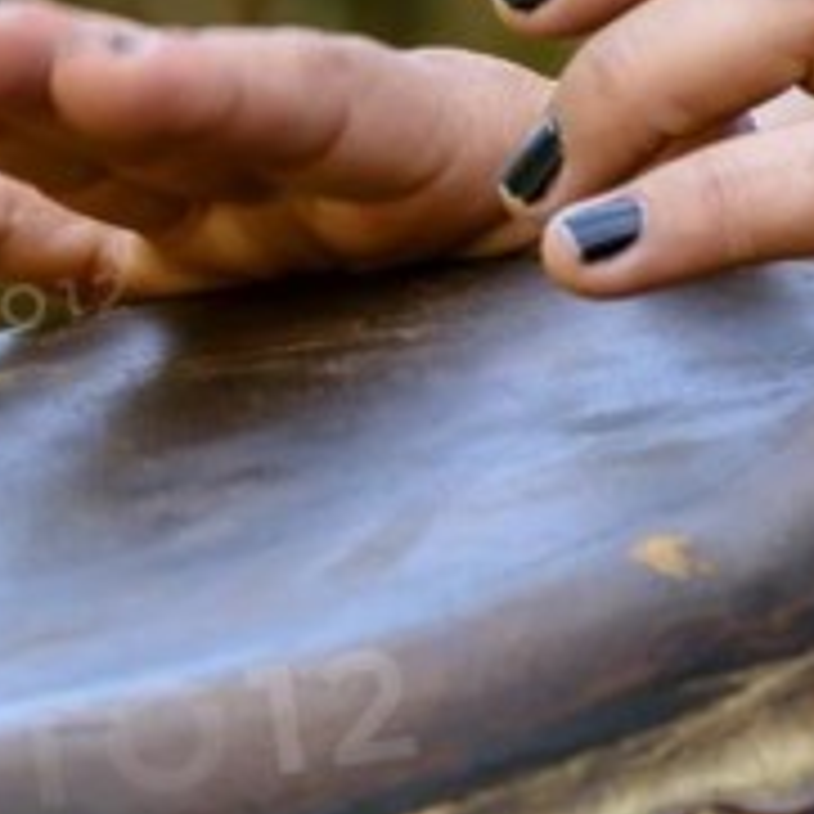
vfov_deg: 2.4
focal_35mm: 734
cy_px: 501
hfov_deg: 2.4
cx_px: 0
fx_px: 19528
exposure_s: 1/160
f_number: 8
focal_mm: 130
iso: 400
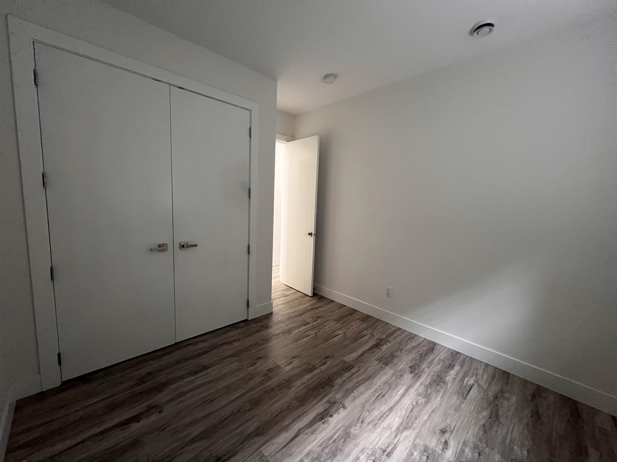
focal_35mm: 13
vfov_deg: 89.9
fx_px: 232
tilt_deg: -7.4
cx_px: 308
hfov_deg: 106.2
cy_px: 231
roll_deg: -2.4
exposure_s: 1/60
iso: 640
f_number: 1.8
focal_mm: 1.57
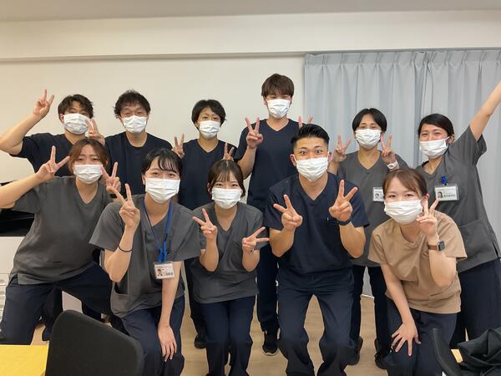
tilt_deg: -6.6
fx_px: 420
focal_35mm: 29
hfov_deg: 61.7
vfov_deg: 48.2
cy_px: 188
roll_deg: -0.4
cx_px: 250
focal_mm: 3
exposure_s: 1/100
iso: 64
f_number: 1.8
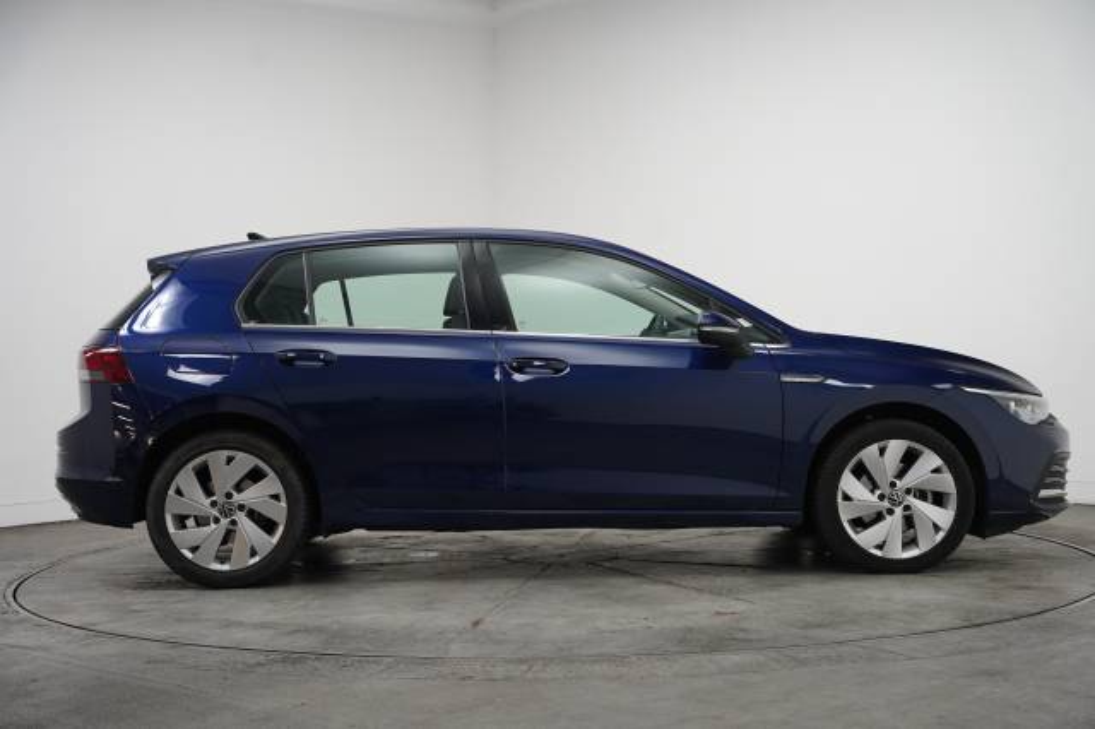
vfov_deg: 28.7
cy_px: 364
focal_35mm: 47
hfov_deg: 42.0
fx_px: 1426
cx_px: 548
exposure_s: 1/160
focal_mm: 46.9
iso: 1600
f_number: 4
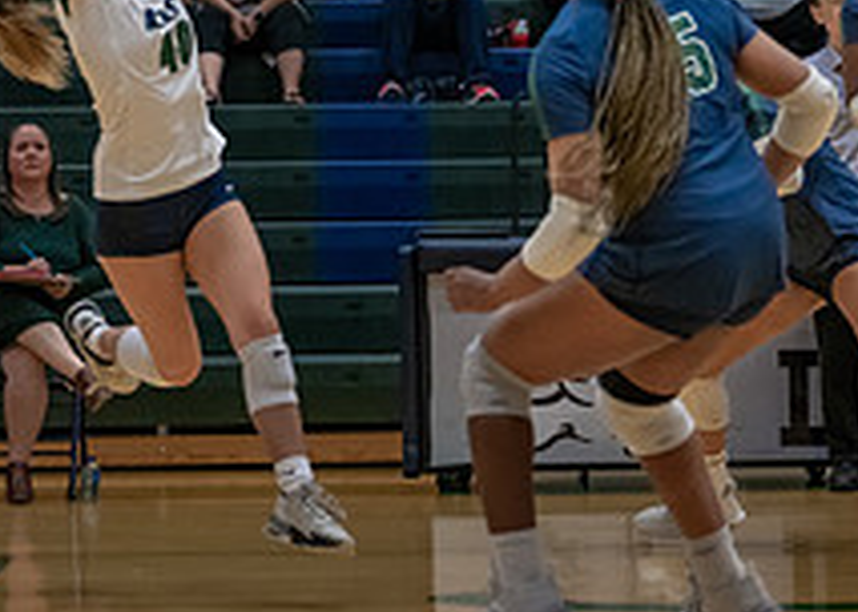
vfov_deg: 7.2
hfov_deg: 10.1
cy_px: -56
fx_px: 4872
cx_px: 270
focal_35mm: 200
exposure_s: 1/1000
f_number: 2.8
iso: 2500
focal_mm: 70
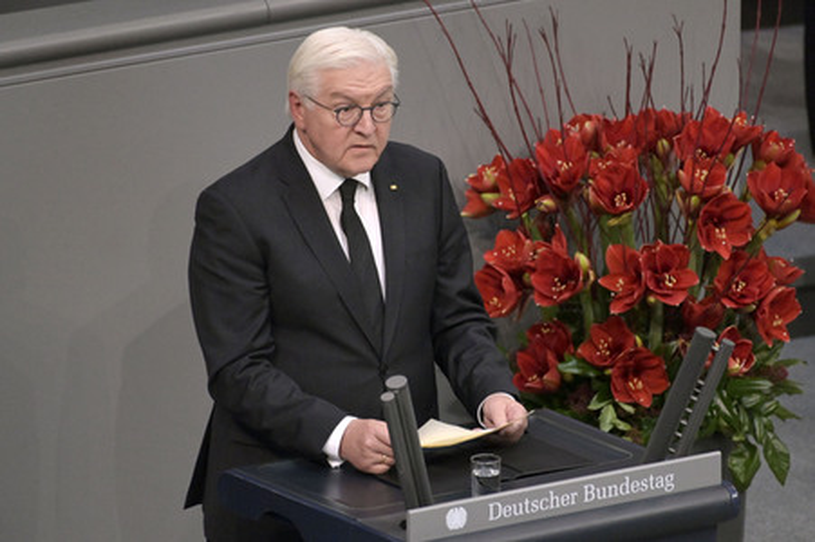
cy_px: 271
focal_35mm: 500
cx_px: 408
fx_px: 11311
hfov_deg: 4.1
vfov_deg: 2.7
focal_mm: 500
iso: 8000
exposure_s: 1/500
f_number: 5.6
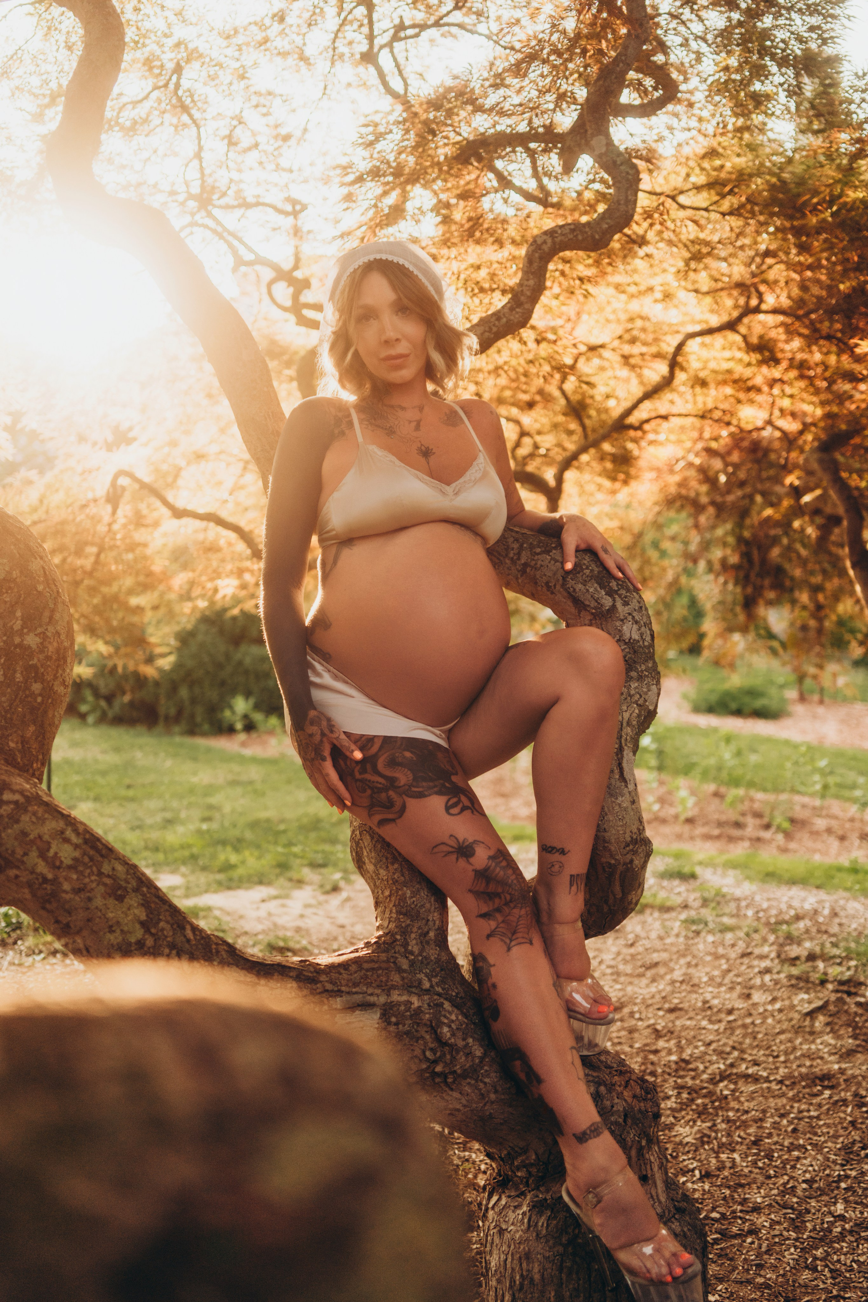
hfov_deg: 37.9
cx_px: 434
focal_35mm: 35
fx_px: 1266
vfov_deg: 54.4
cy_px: 651
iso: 640
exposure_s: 1/160
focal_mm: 35
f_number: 1.8
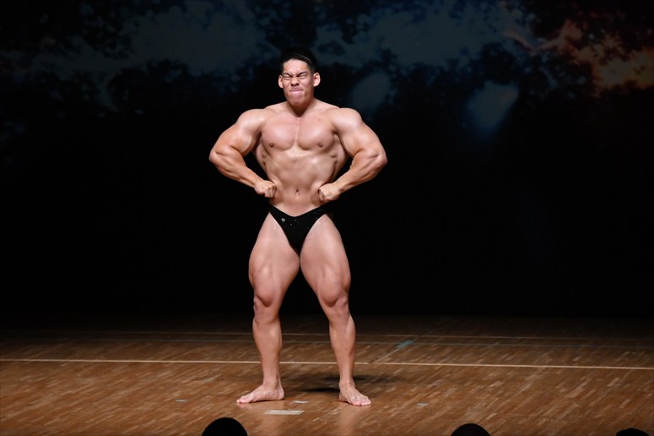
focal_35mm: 270
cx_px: 327
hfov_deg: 7.6
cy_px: 218
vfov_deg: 5.1
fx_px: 4903
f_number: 5.6
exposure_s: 1/400
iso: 4000
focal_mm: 180
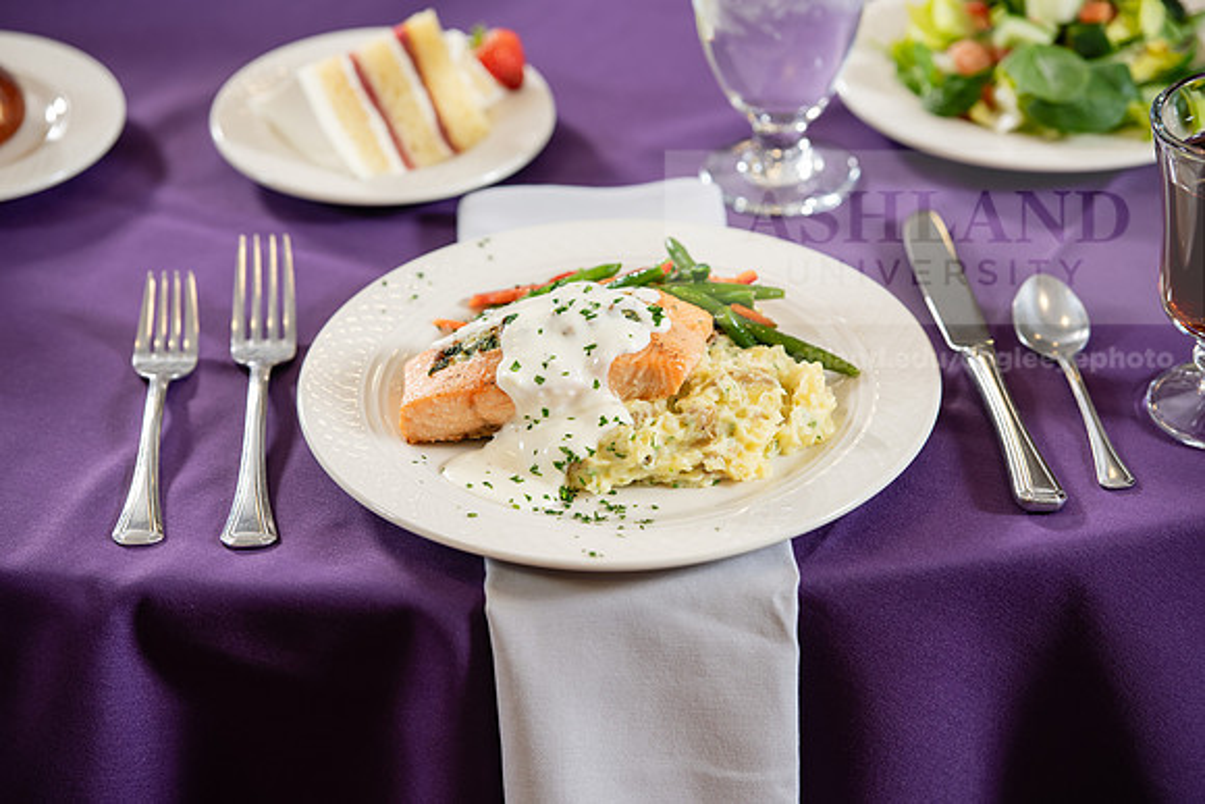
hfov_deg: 13.7
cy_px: 402
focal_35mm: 150
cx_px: 602
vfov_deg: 9.2
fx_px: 5022
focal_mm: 150
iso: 400
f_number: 4
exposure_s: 1/160
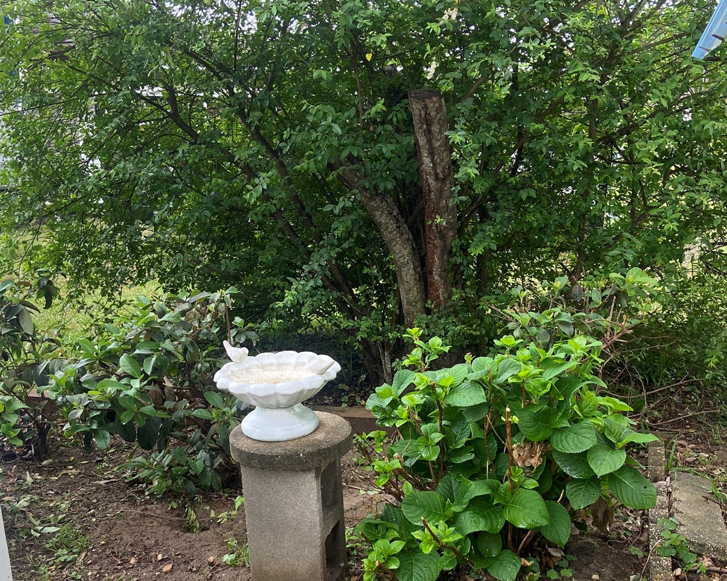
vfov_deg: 34.3
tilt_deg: -19.9
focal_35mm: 43
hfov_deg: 42.9
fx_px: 925
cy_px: 420
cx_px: 360
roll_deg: +2.2
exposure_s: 1/121
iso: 40
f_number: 1.8
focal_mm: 4.25
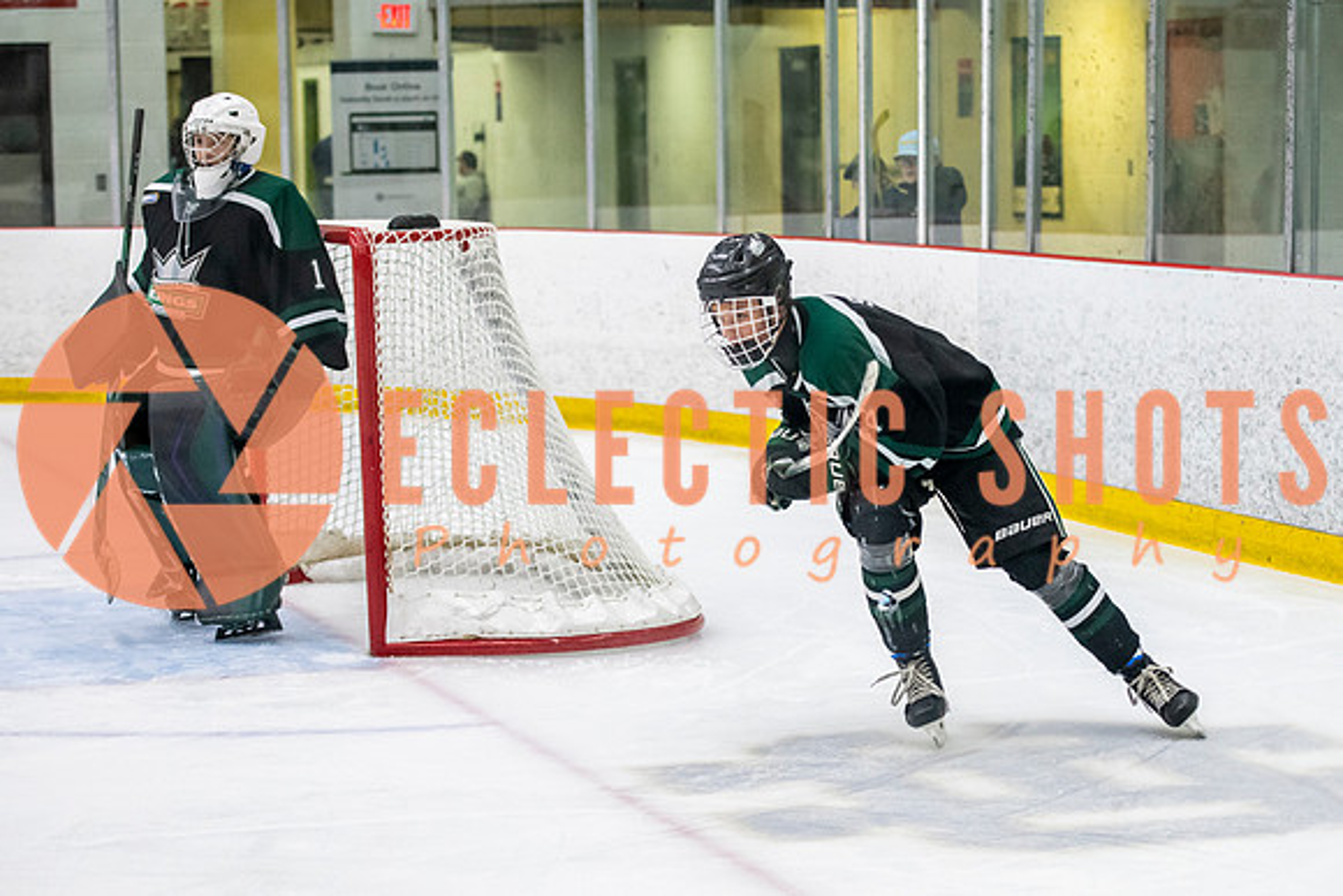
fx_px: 3912
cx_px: 893
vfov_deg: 13.1
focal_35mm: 105
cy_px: 544
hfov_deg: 19.4
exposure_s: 1/640
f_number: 3.2
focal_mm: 70
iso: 3200
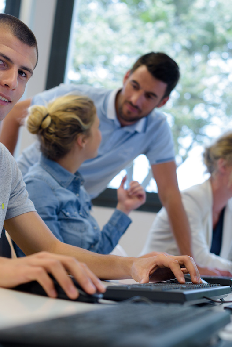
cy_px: 175
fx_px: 734
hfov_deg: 17.7
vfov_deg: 26.6
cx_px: 31
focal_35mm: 76
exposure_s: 1/125
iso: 400
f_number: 3.5
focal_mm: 50
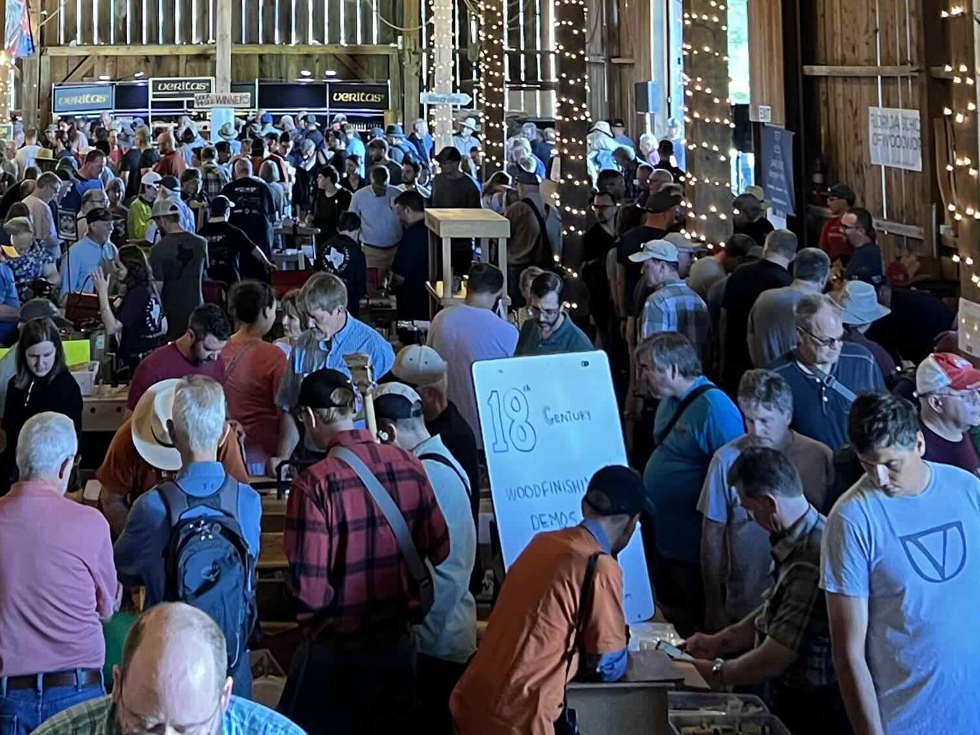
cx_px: 266
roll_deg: +0.0
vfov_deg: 19.5
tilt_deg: +6.4
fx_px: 1981
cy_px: -201
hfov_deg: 27.5
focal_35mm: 70
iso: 320
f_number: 1.5
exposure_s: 1/60
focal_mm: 5.7
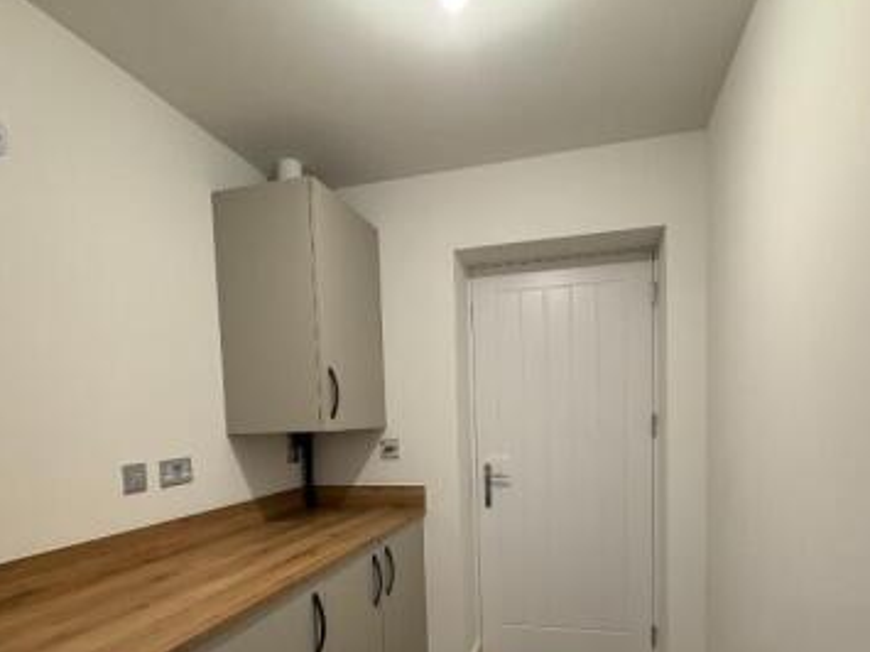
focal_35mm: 23
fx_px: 578
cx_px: 433
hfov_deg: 73.9
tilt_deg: -4.6
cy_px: 464
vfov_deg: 56.8
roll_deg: +3.0
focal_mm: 2.22
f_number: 2.2
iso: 200
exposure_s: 1/50
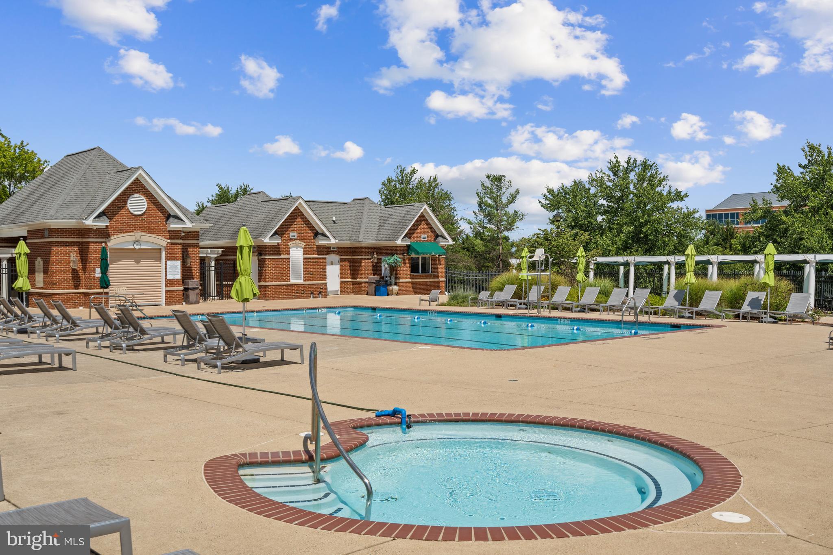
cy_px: 278
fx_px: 810
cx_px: 416
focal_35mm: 35
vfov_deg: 37.8
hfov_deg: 54.4
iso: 400
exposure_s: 1/1000
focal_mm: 35
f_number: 8
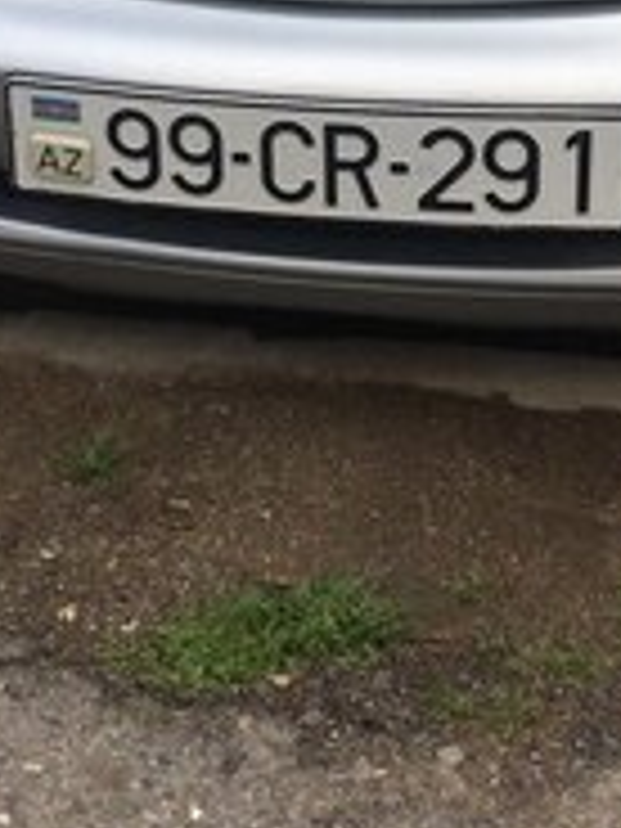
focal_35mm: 78
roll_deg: +0.3
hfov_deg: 18.9
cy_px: -158
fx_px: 1866
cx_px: 374
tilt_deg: -15.4
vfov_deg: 23.0
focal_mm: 4.15
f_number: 2.2
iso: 32
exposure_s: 1/488
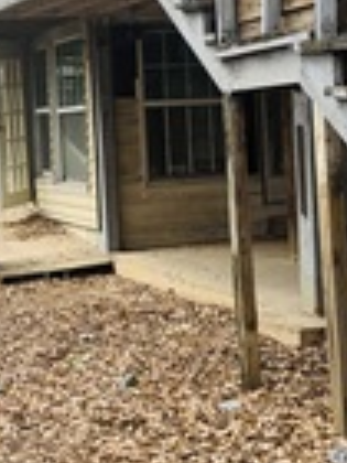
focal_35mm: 82
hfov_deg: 17.8
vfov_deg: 23.7
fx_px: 1096
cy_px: 146
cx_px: 69
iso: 80
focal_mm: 6.76
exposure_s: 1/1172
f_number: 1.78
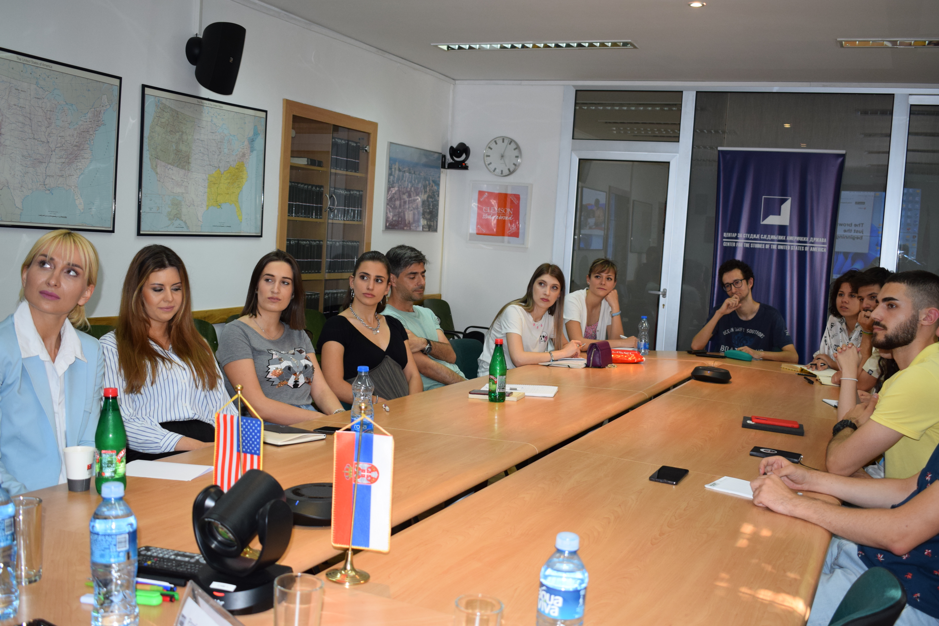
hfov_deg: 49.6
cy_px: 313
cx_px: 470
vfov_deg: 34.2
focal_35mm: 39
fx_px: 1017
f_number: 5
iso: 800
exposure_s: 1/100
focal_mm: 26
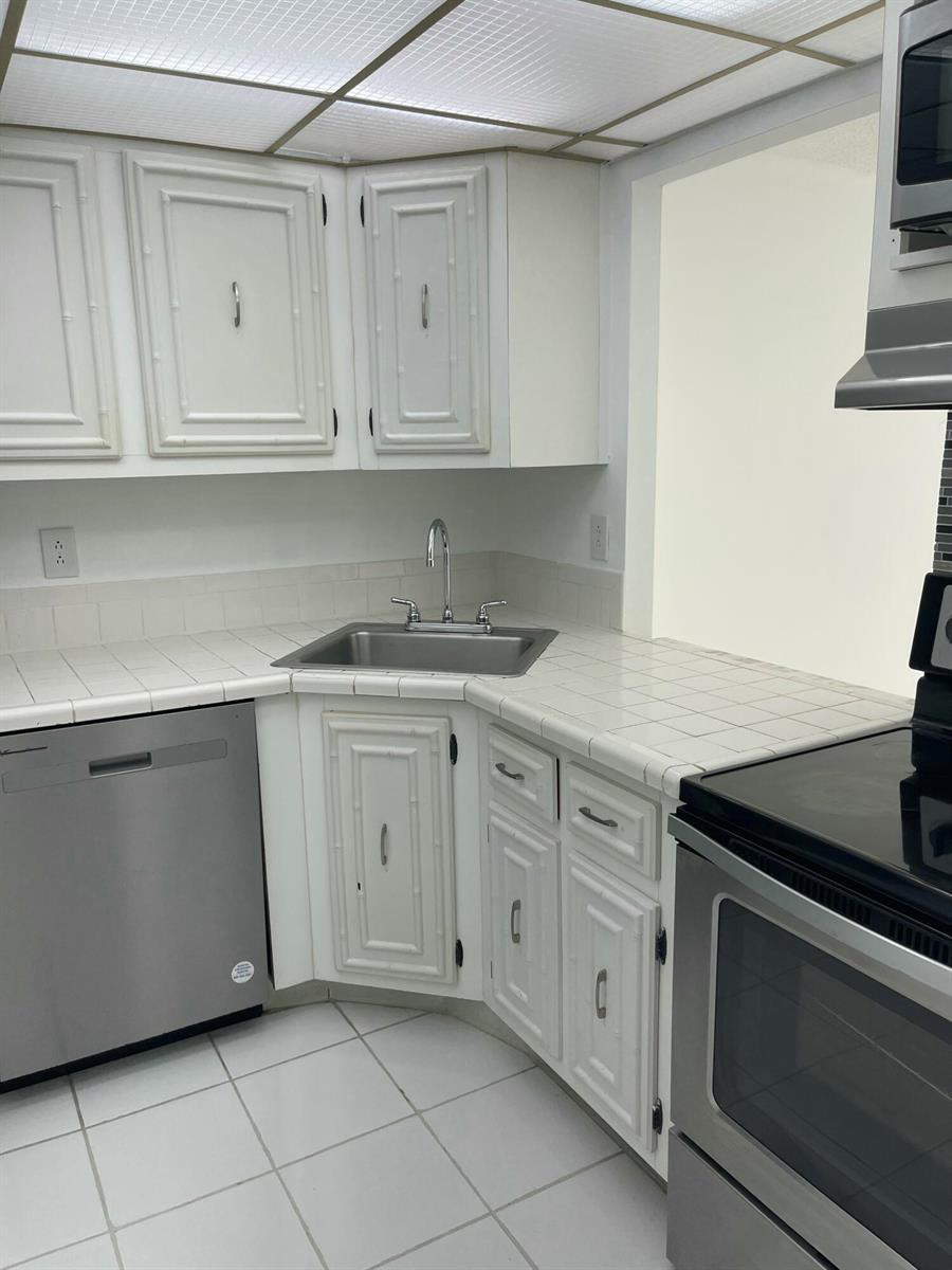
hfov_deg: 54.9
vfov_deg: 69.4
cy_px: 635
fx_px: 917
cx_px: 476
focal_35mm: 25
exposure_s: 1/145
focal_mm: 5.1
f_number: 1.6
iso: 32
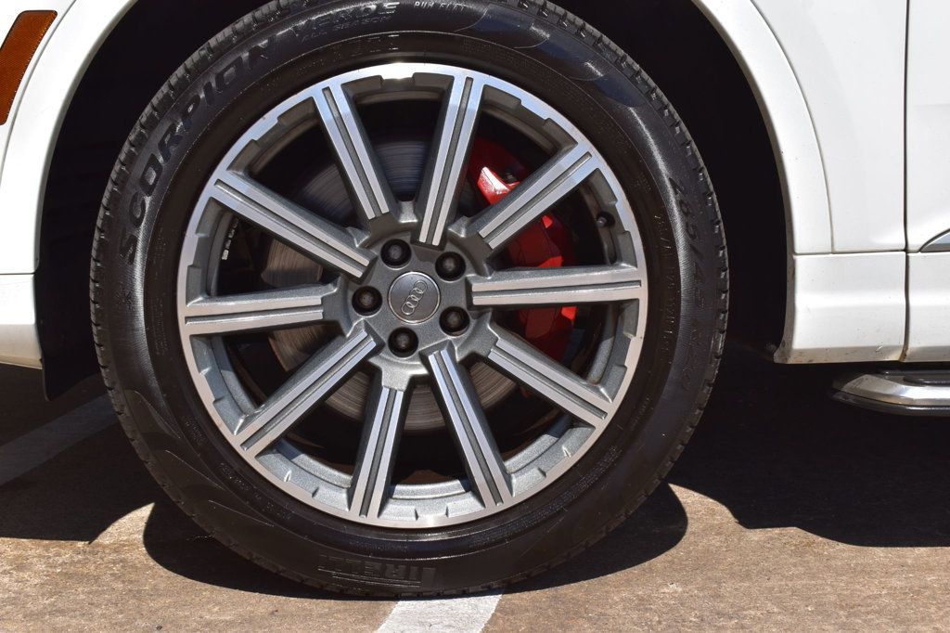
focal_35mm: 57
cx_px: 475
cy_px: 316
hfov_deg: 35.1
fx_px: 1504
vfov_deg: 23.8
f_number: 11
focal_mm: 38
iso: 360
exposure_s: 1/500
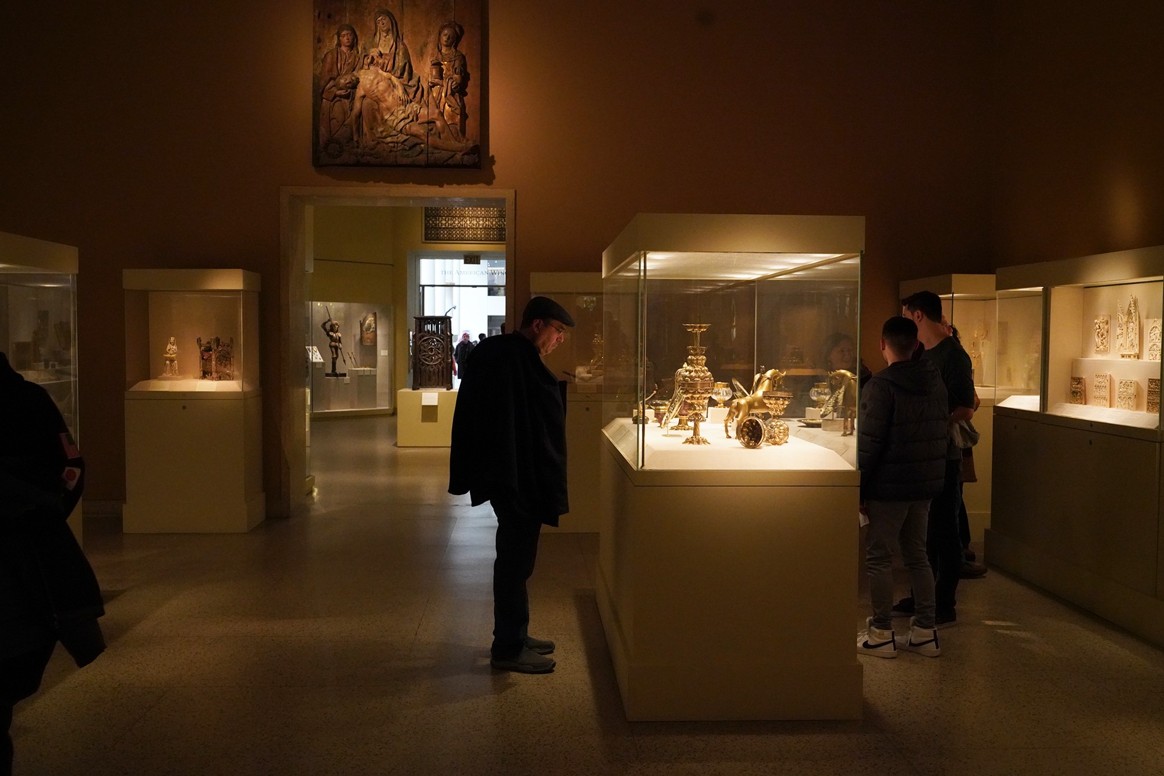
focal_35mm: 34
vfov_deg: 38.9
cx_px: 582
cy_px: 388
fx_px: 1099
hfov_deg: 55.8
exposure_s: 1/100
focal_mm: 34
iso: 8000
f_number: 5.6
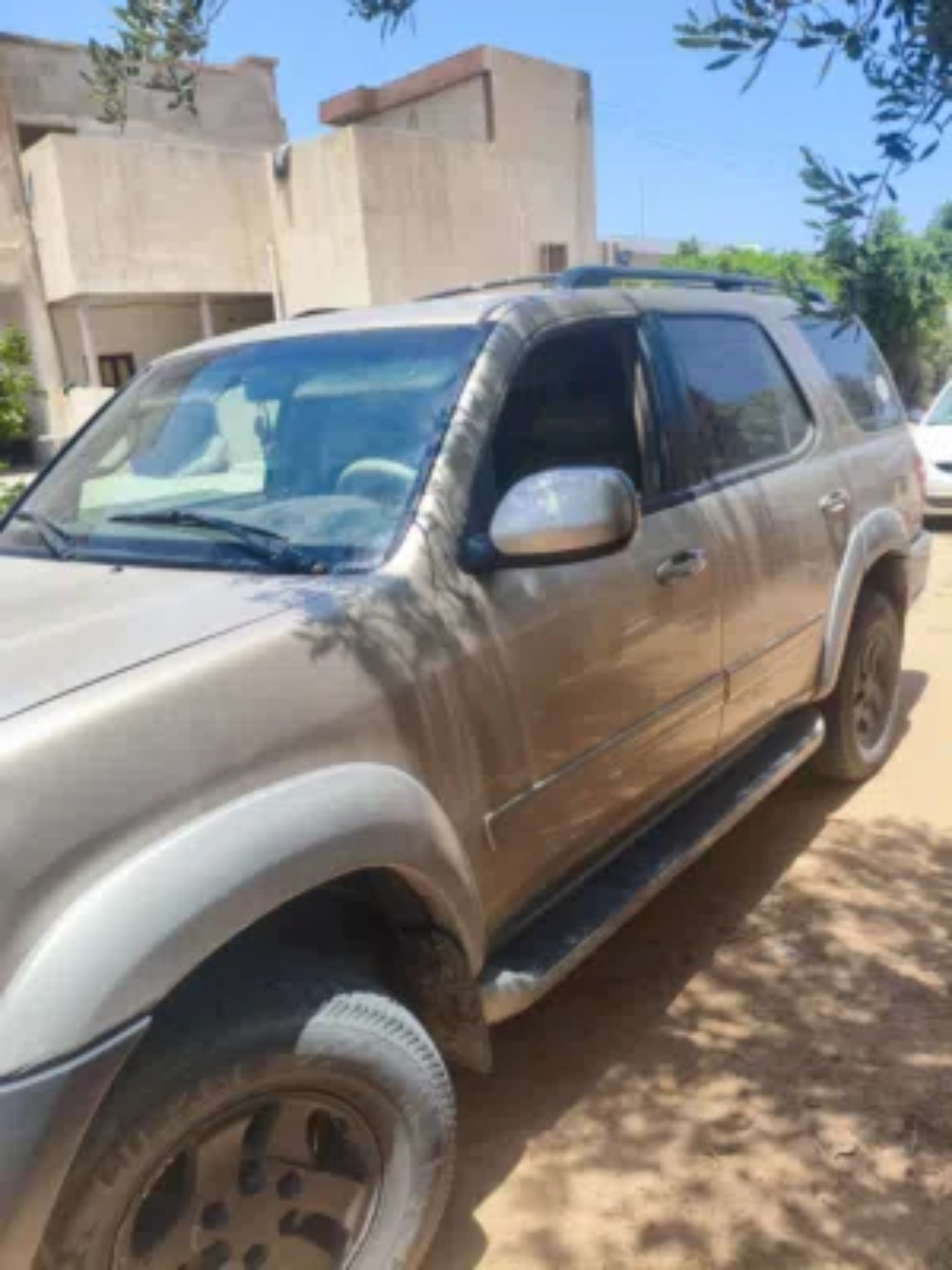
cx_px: 476
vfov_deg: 67.3
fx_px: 953
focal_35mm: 26
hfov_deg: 53.1
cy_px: 635
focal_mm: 4.94
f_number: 1.5
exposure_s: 1/2156
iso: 80
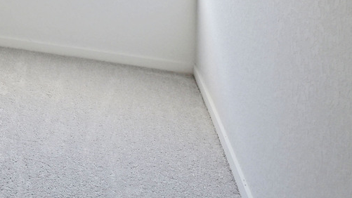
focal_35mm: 61
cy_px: -159
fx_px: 569
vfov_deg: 16.5
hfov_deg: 27.8
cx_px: -118
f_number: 4
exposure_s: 1/60
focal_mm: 12
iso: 64
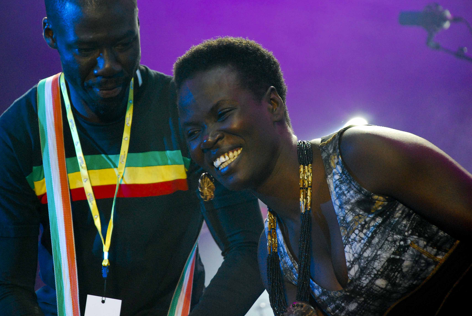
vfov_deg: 7.2
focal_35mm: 190
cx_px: 205
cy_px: 145
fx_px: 2494
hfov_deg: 10.8
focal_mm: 112
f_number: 5.6
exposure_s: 1/100
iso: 1250
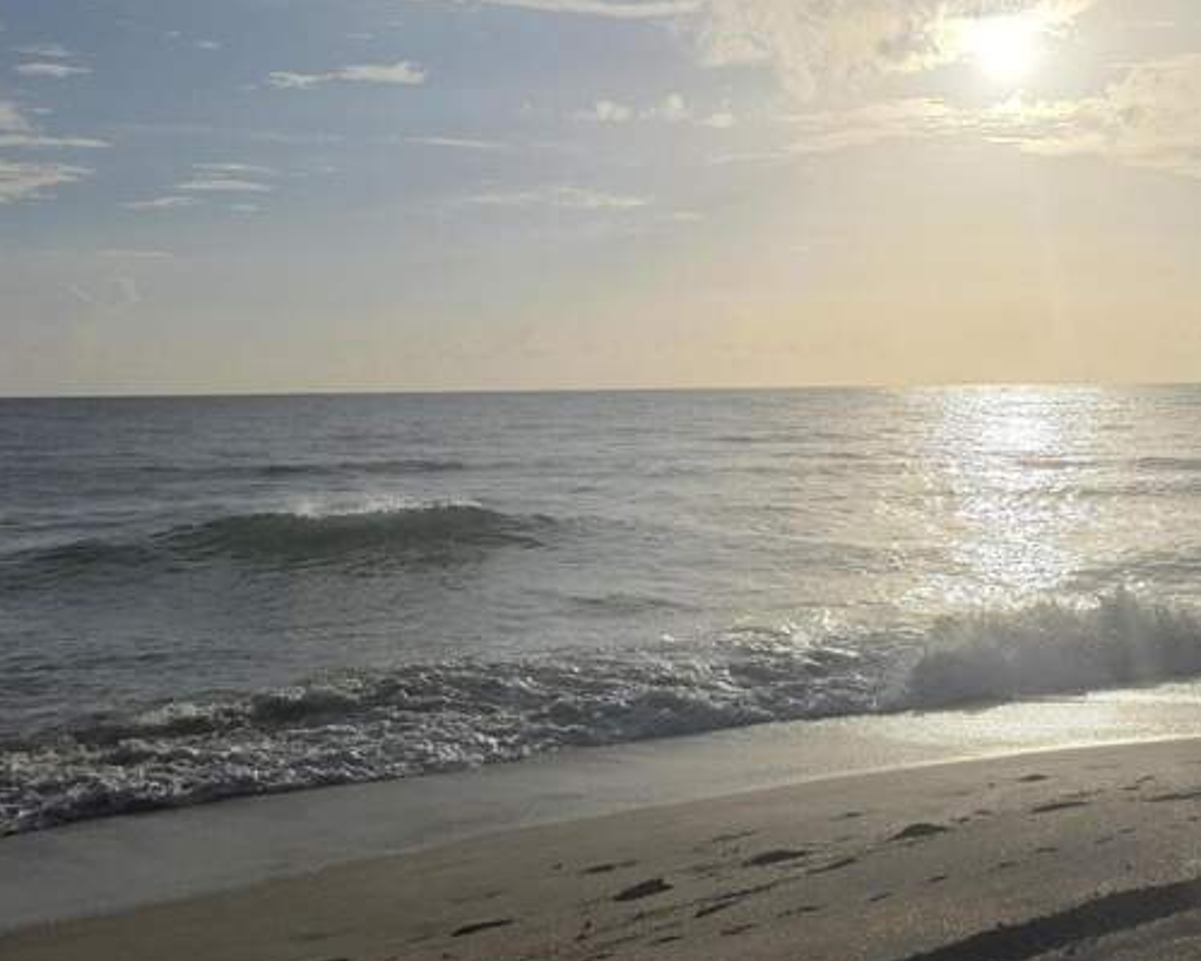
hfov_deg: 37.8
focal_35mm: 48
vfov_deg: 31.3
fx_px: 1706
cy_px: 352
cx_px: 905
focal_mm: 6.25
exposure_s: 1/7944
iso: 12
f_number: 1.7
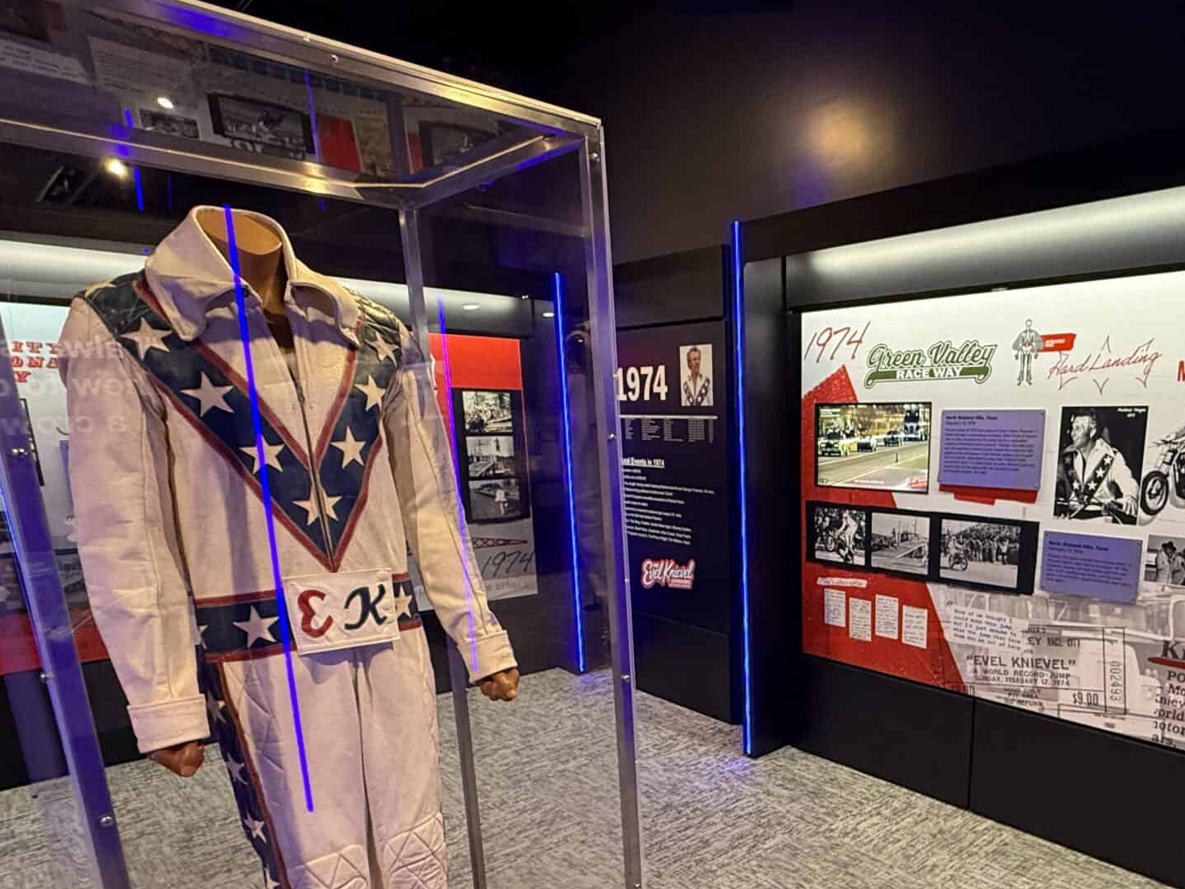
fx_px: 856
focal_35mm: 25
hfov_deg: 67.4
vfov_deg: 52.9
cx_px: 792
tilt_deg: -15.2
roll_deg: -0.3
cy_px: 645
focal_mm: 2.22
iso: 500
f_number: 2.2
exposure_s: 1/60
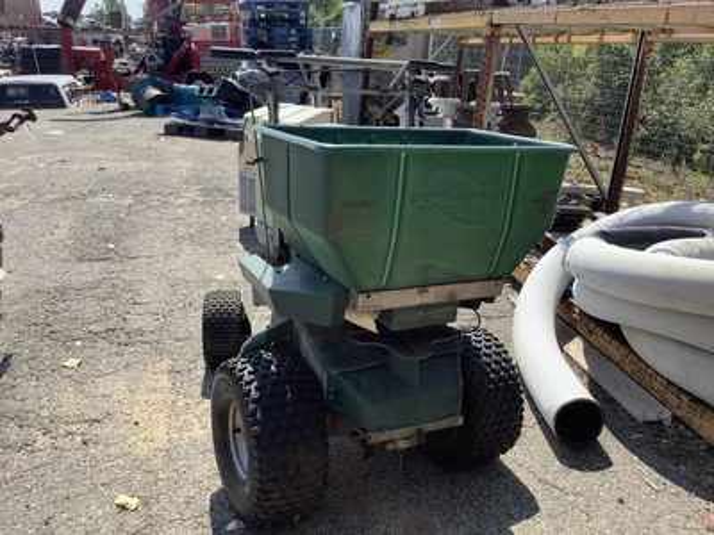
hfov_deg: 58.4
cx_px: 357
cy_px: 268
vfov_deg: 45.4
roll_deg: -0.8
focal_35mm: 31
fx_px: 639
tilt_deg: -19.5
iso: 25
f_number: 2.4
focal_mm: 3.3
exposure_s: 1/840
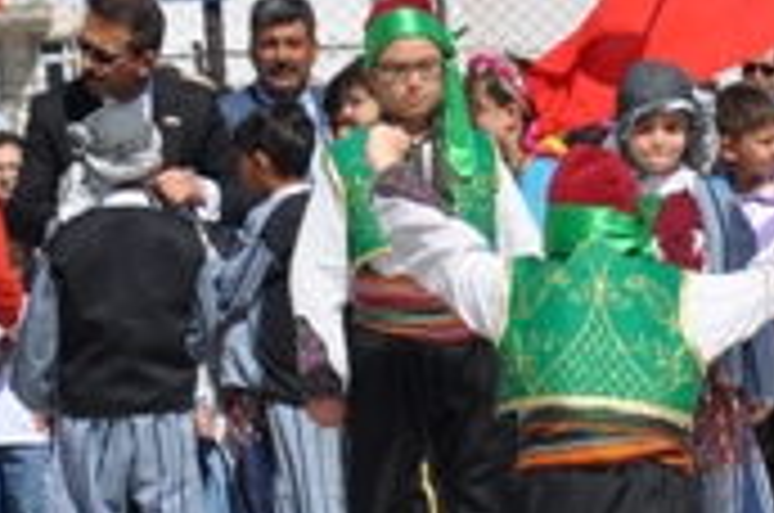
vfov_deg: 4.2
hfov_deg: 6.3
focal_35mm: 324
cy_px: 376
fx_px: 6953
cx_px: 896
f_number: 13
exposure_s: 1/640
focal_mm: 58
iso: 400
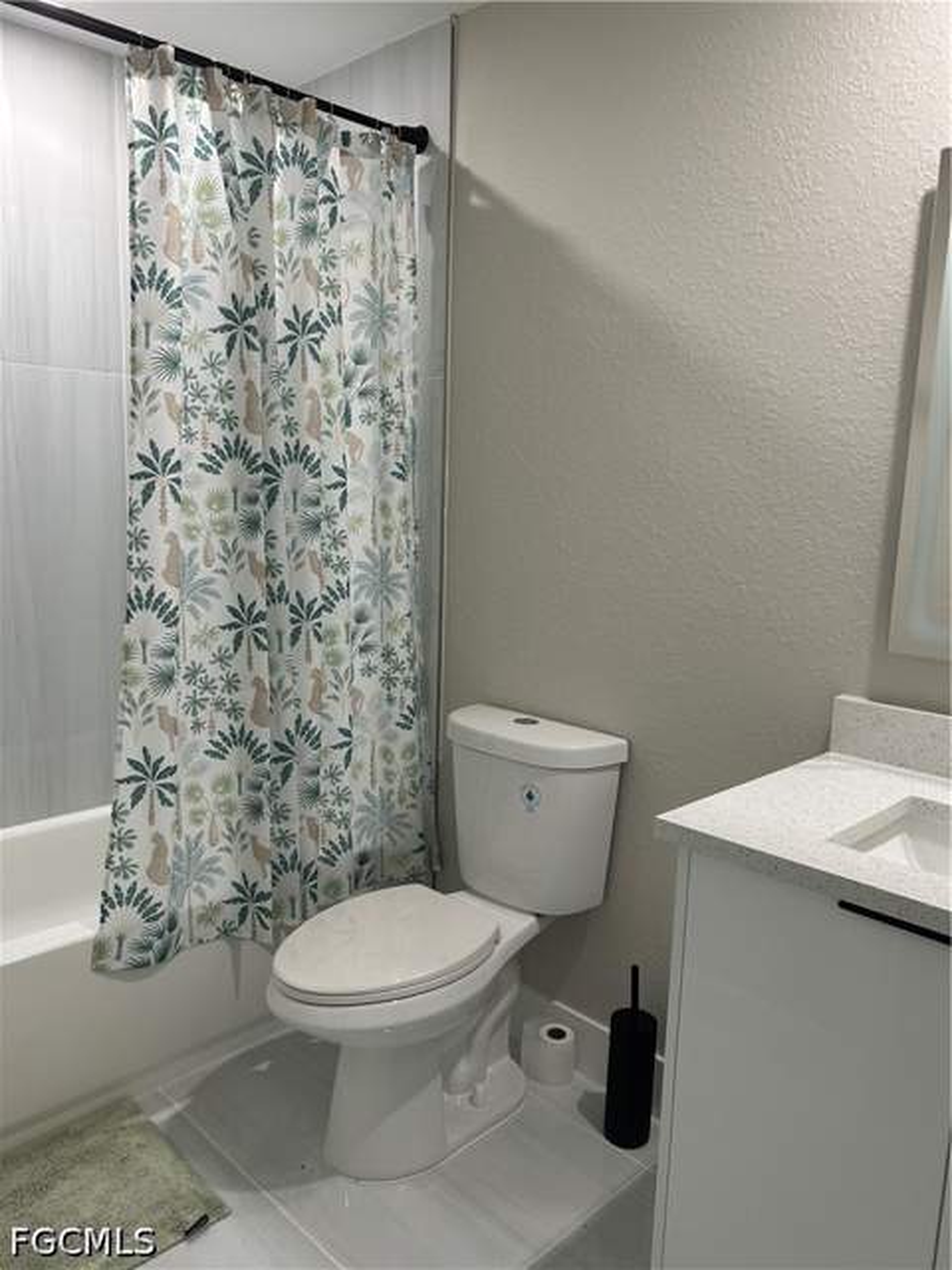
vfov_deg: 67.3
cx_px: 476
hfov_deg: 53.1
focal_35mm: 26
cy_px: 635
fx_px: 953
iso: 80
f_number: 1.5
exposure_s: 1/60
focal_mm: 5.7
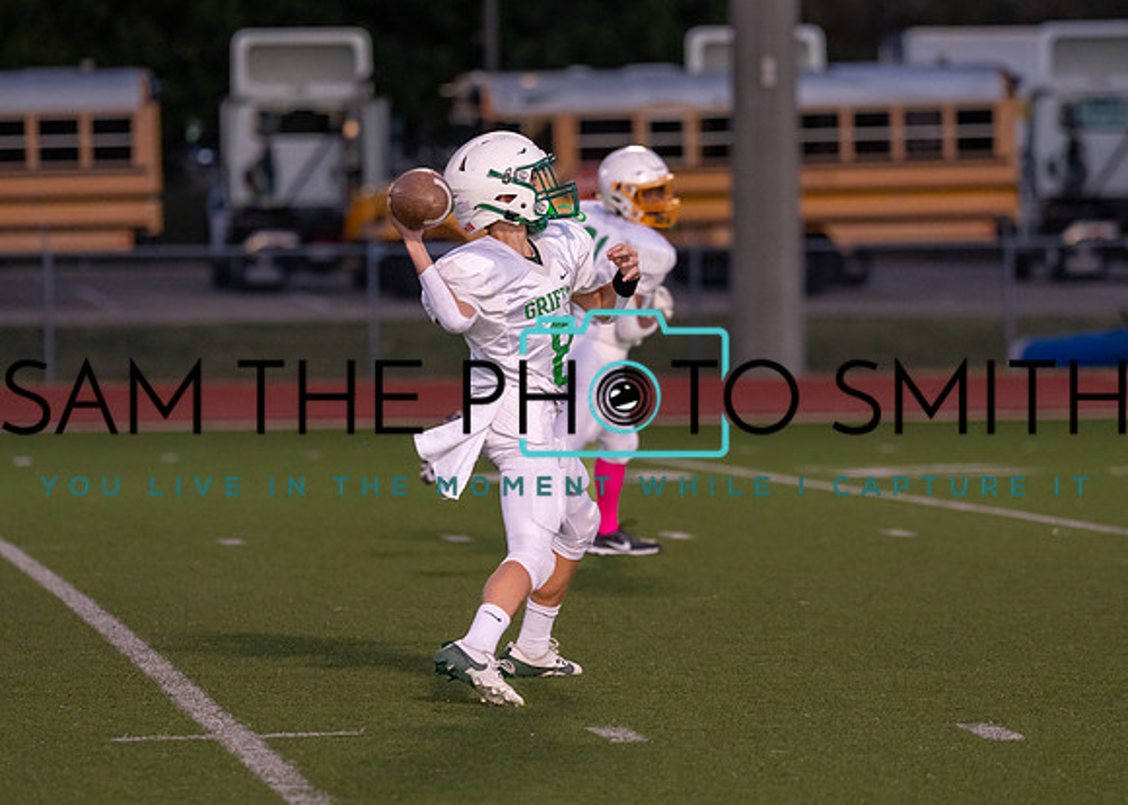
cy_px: 354
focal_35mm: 244
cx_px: 564
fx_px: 7820
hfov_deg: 8.3
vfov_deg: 5.9
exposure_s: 1/1000
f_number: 2.8
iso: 2500
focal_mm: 153
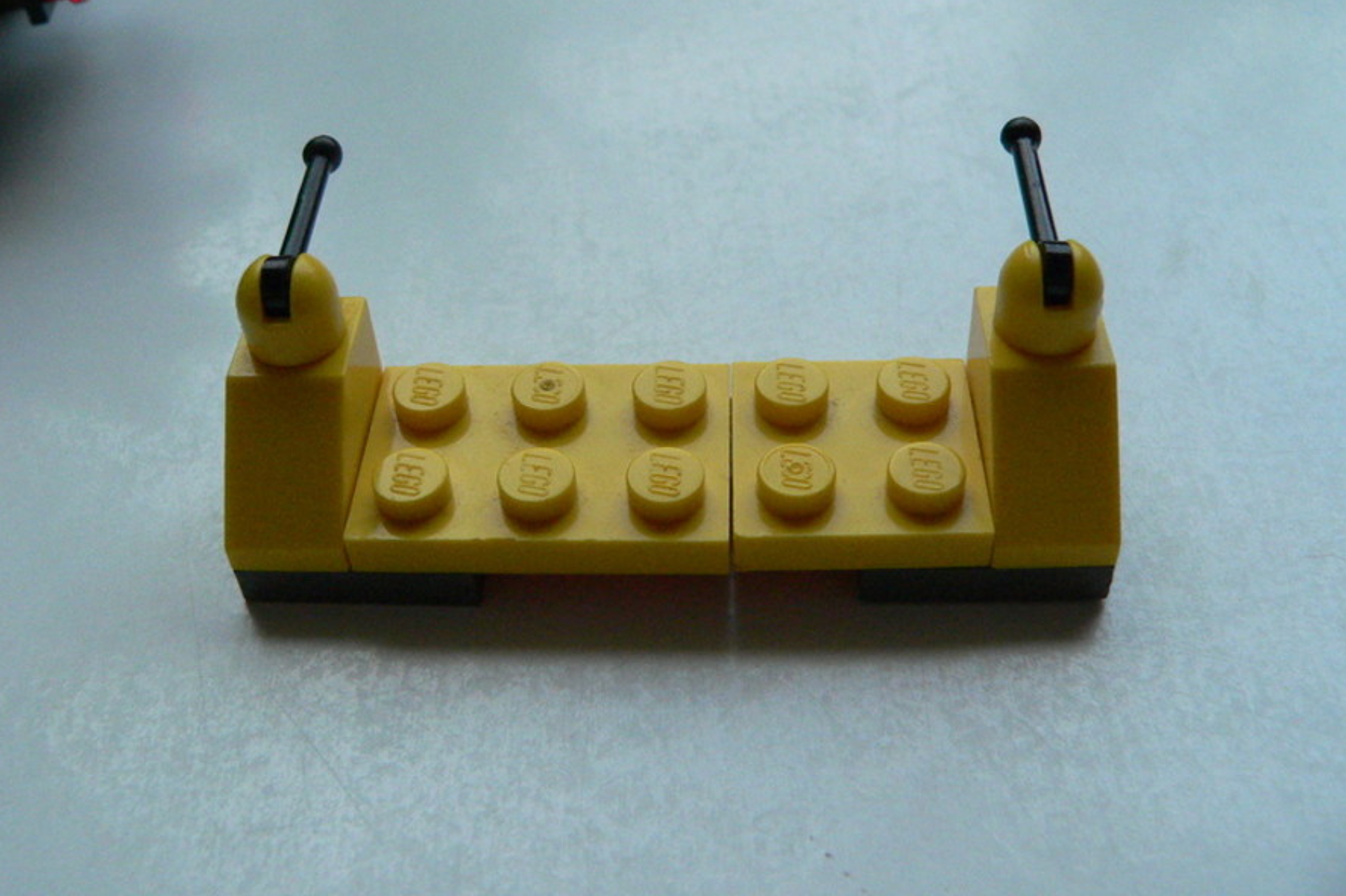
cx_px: 671
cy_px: 413
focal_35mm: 38
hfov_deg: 50.7
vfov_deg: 35.0
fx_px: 1420
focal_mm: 6
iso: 400
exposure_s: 1/400
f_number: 4
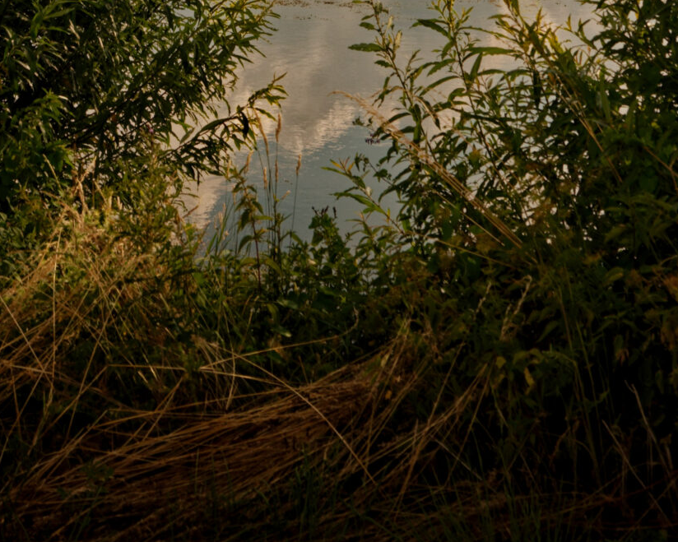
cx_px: 280
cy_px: -135
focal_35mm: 70
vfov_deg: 20.3
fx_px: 1404
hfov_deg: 27.1
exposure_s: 1/750
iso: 125
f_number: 5.6
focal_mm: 16
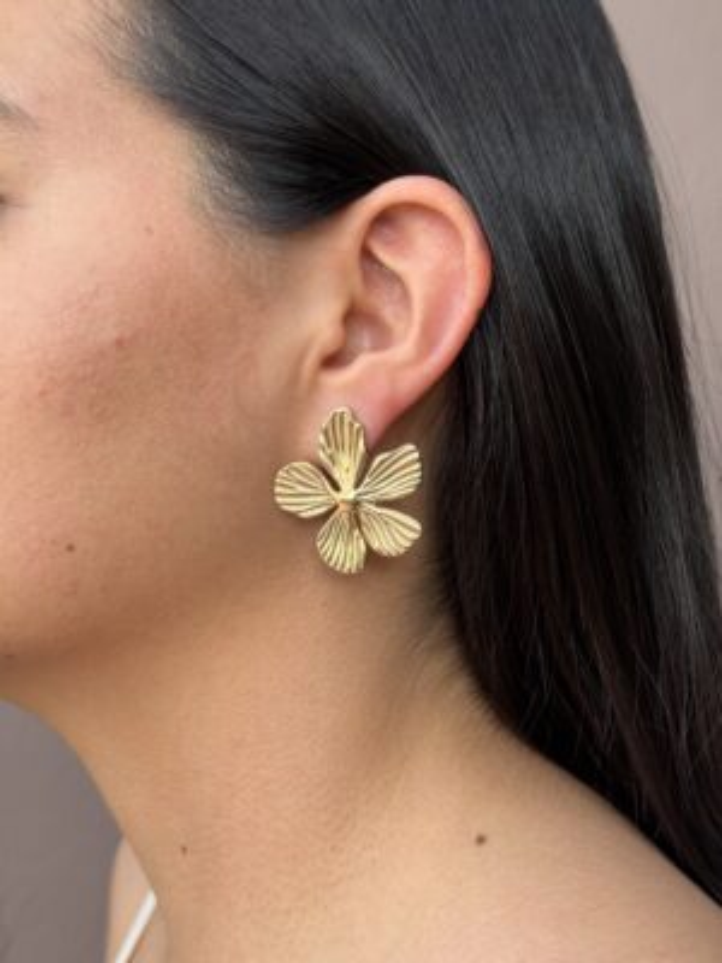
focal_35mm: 48
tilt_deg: -1.1
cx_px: 361
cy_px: 482
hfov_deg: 30.3
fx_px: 1335
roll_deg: +2.4
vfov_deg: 39.7
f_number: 1.78
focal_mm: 6.76
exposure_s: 1/168
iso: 50
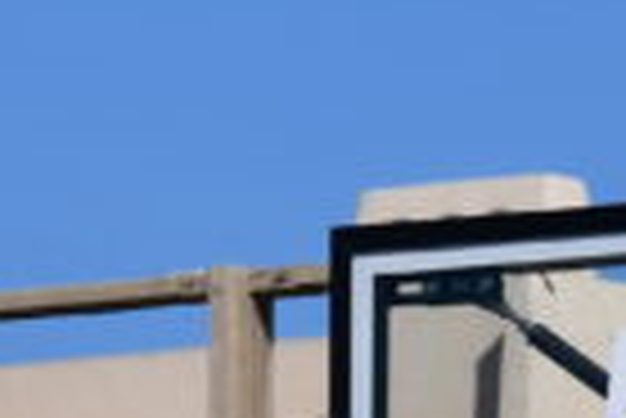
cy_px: 542
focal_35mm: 823
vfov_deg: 1.7
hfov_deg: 2.5
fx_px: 14326
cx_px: 1076
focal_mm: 75
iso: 100
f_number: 11
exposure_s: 1/500
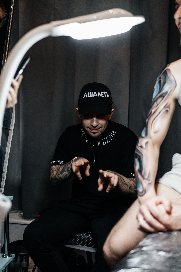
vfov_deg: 43.6
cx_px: 90
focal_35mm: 45
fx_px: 339
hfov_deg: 29.9
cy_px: 136
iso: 400
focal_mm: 45
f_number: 1.8
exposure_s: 1/160
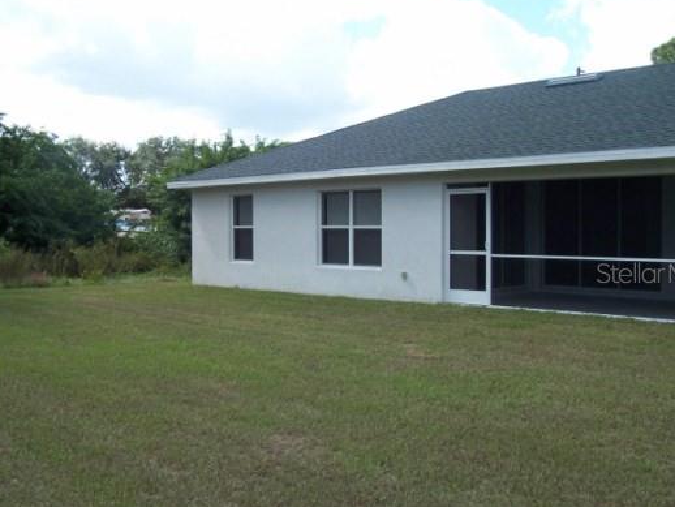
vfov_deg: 34.4
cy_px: 272
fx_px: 819
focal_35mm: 42
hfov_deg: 44.7
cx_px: 302
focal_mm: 5.6
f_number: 5.6
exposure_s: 1/180
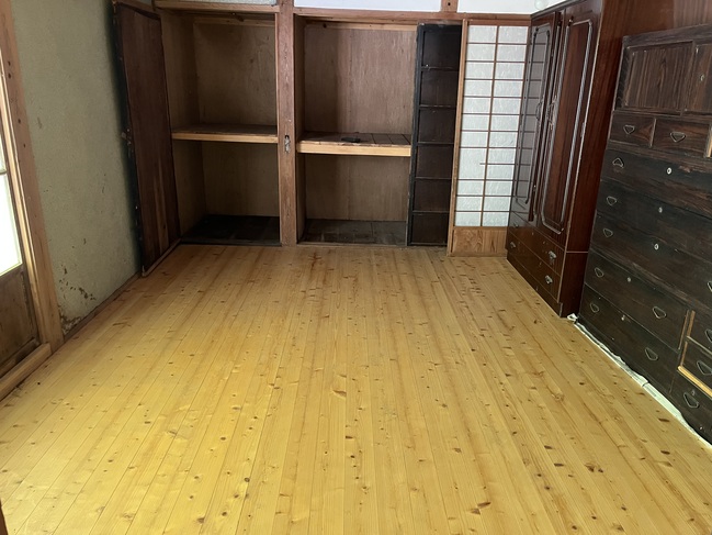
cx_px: 356
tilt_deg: -18.5
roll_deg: -1.7
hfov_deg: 67.3
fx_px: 535
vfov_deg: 53.1
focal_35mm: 26
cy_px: 268
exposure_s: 1/51
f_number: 1.6
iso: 500
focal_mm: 5.1
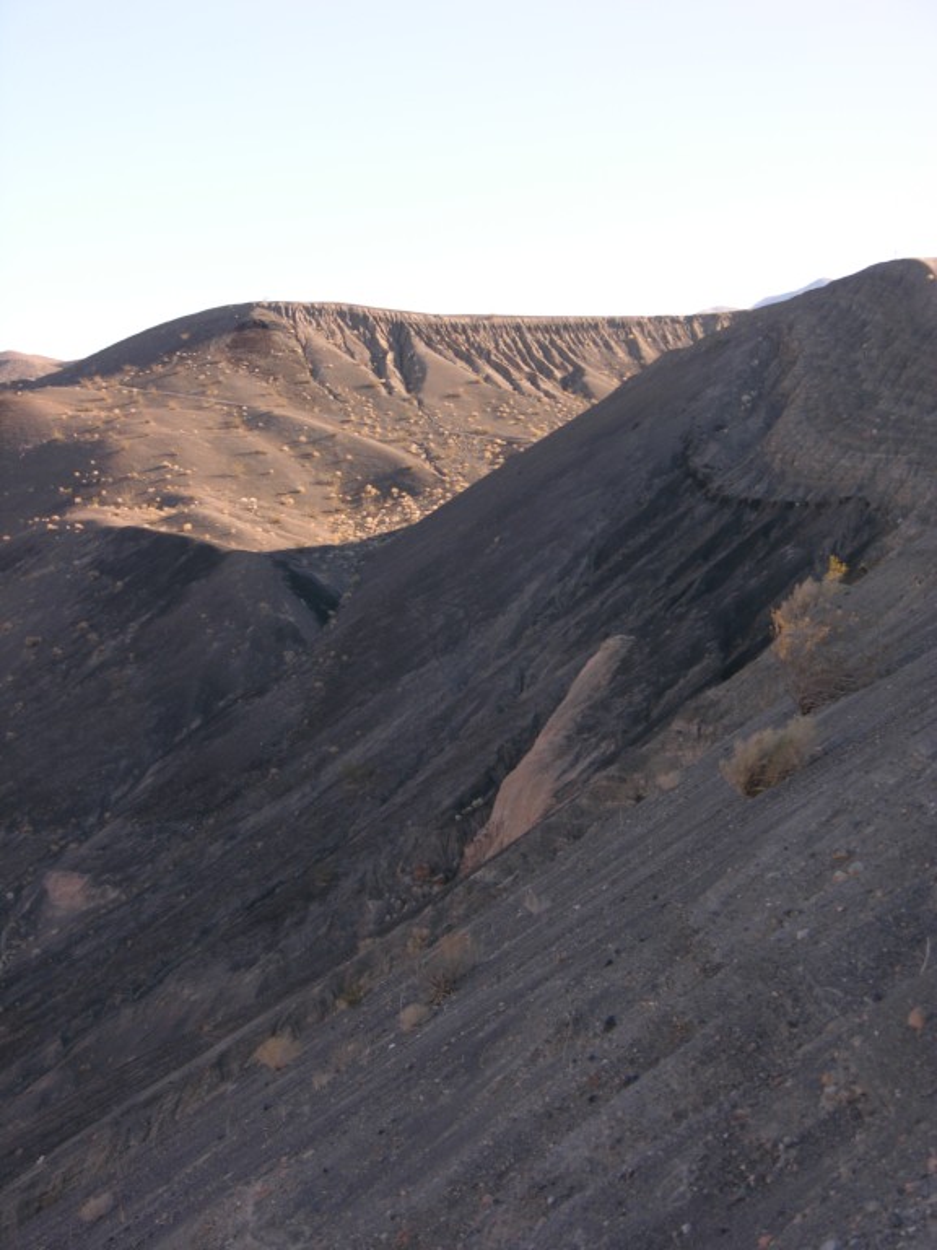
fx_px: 2959
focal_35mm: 82
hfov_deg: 18.0
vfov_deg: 23.8
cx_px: 468
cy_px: 625
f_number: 3.9
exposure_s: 1/150
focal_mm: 21
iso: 50
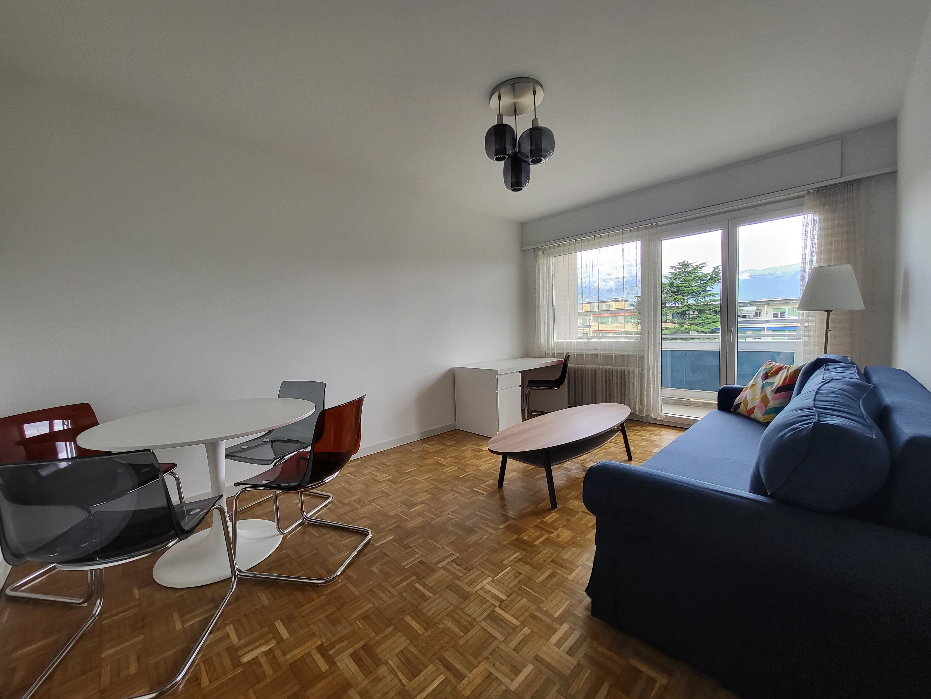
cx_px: 466
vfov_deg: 89.9
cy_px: 350
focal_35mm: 13
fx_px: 350
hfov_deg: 106.2
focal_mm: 1.74
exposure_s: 1/50
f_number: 2.2
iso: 80
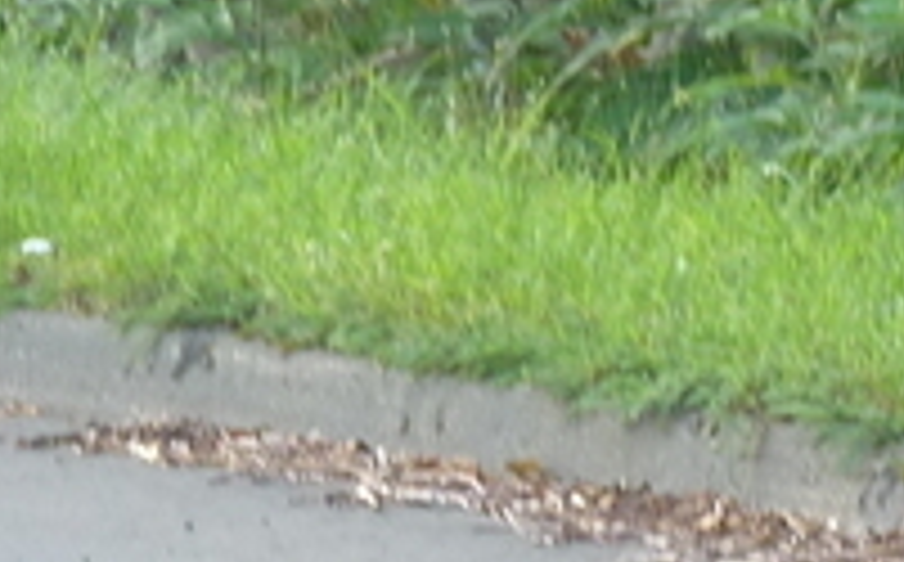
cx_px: 1934
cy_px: -153
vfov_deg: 1.8
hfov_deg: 2.9
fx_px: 17615
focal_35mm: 716
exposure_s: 1/40
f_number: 3.6
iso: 125
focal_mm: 20.1
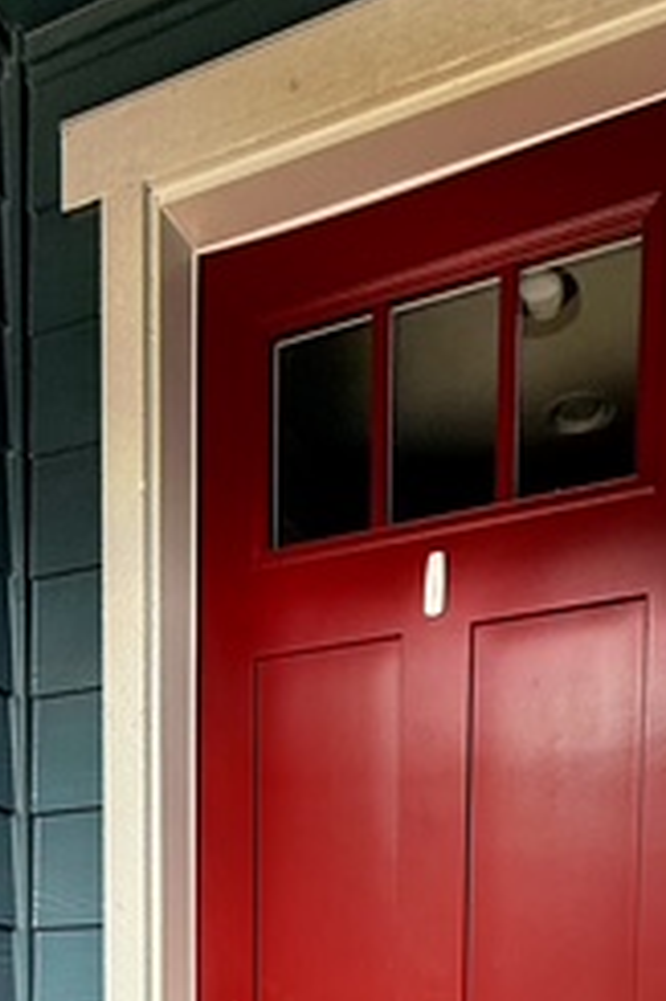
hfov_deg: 35.0
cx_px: 294
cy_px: 1132
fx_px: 1056
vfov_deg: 39.9
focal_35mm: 38
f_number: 2.2
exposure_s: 1/164
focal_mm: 2.22
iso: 50
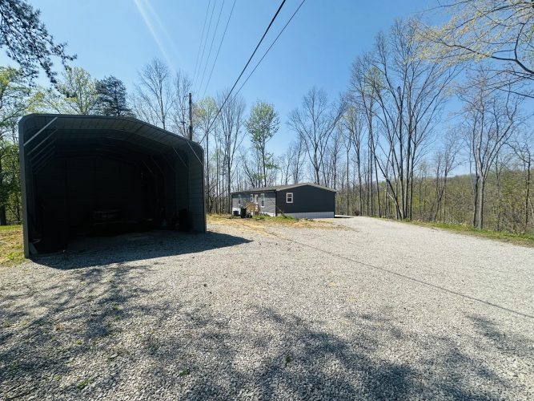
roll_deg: +0.7
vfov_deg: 85.7
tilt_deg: -0.3
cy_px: 200
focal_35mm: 14
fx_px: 216
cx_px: 267
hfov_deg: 102.1
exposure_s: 1/2174
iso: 50
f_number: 2.2
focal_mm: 2.22
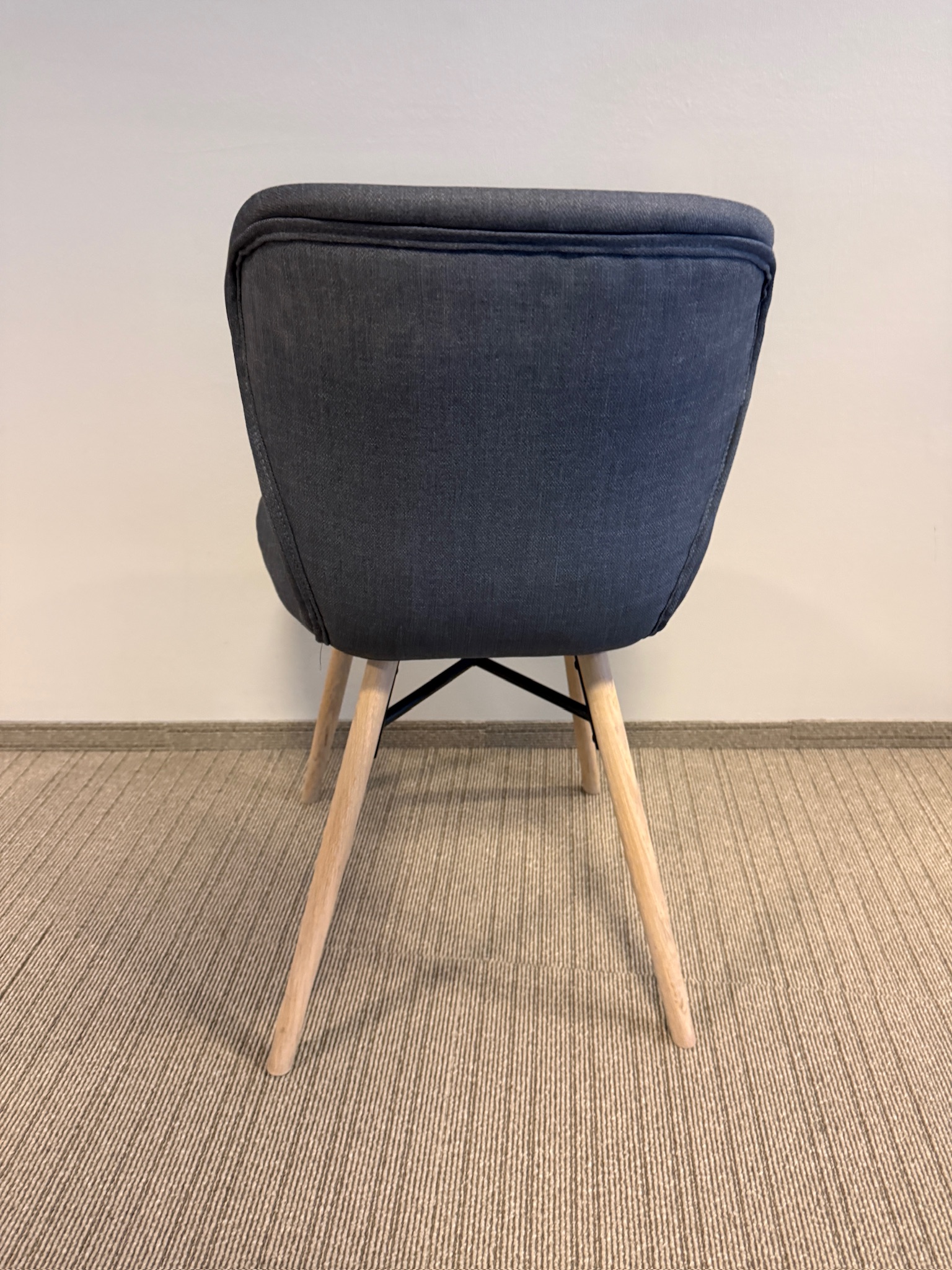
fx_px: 880
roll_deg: -1.4
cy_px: 635
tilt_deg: -25.6
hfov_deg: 56.8
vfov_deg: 71.6
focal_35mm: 24
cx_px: 476
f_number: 1.78
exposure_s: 1/50
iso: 500
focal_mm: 6.76
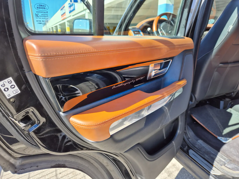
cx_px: 120
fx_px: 159
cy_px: 90
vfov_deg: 58.9
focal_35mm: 23
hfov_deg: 73.9
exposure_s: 1/427
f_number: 1.8
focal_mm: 5.4
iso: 25
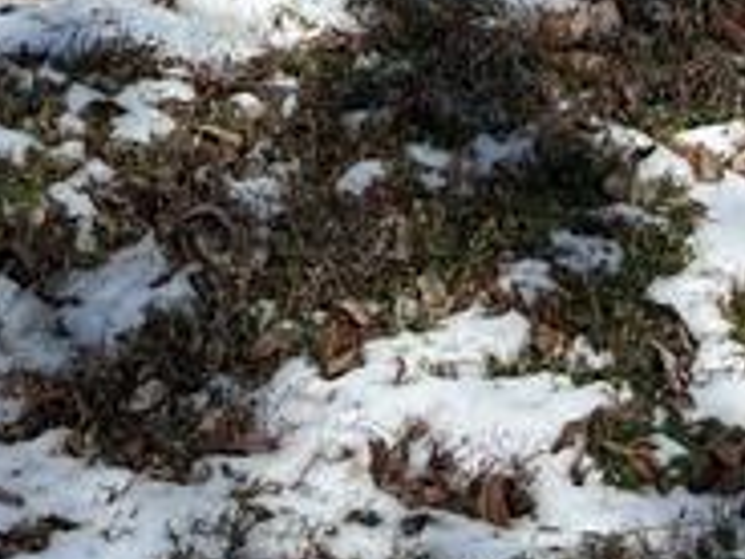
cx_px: 429
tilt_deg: -8.0
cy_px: -940
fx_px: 3121
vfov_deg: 8.9
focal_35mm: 145
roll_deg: +1.3
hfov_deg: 13.6
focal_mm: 5.7
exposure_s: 1/3968
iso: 50
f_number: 1.5
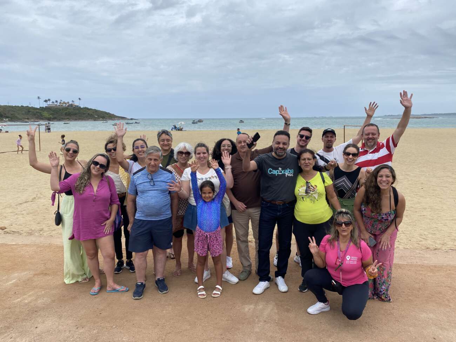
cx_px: 228
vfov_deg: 53.1
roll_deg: +0.2
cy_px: 171
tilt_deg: -10.0
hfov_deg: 67.3
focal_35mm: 26
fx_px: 343
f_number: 1.8
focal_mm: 4.25
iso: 32
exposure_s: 1/2513
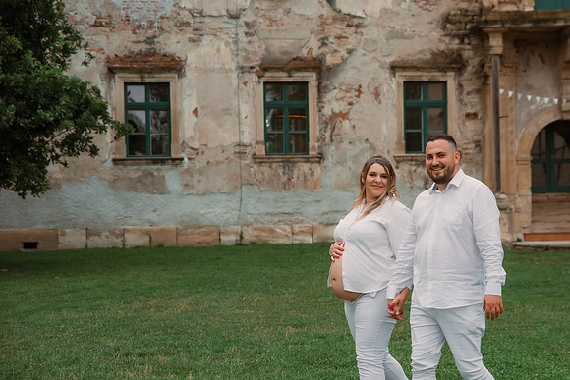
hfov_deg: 23.5
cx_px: 352
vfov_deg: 15.8
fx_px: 1367
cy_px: 209
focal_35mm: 86
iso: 1600
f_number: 3.2
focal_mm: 70
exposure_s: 1/250
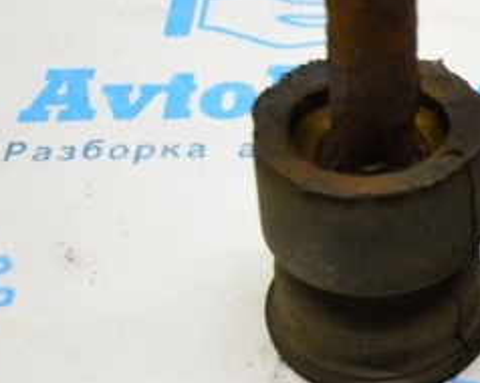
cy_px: 219
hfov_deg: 18.0
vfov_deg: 15.0
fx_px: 1452
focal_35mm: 102
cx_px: 549
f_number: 4
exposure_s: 1/320
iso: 3200
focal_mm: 27
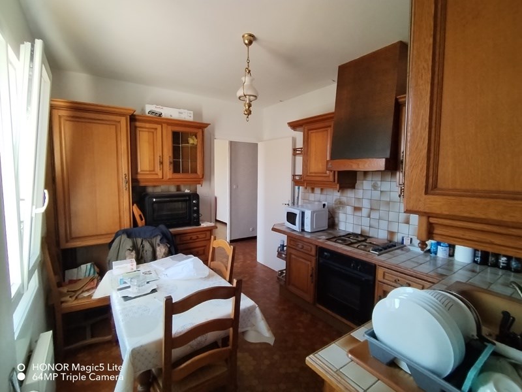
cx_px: 261
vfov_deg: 74.7
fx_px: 256
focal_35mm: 17
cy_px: 196
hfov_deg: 91.0
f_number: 2.2
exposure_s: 1/130
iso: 100
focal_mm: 1.42
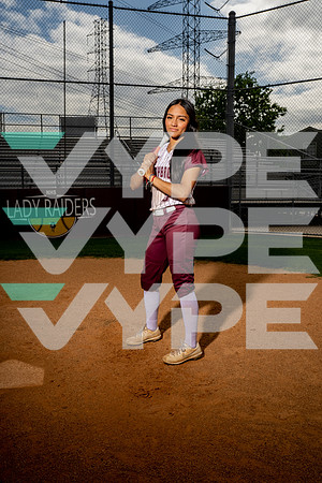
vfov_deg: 60.3
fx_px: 416
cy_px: 242
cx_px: 161
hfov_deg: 42.3
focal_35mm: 31
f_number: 16
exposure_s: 1/250
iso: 100
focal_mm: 31
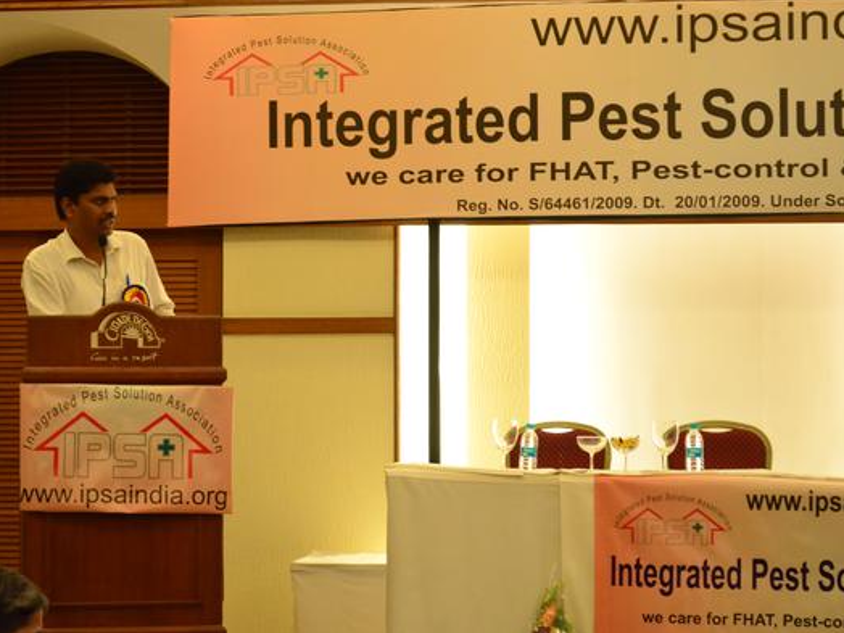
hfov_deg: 21.6
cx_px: 401
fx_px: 2208
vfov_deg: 16.3
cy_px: 315
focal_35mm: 91
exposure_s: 1/80
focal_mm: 55
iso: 3200
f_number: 5.6
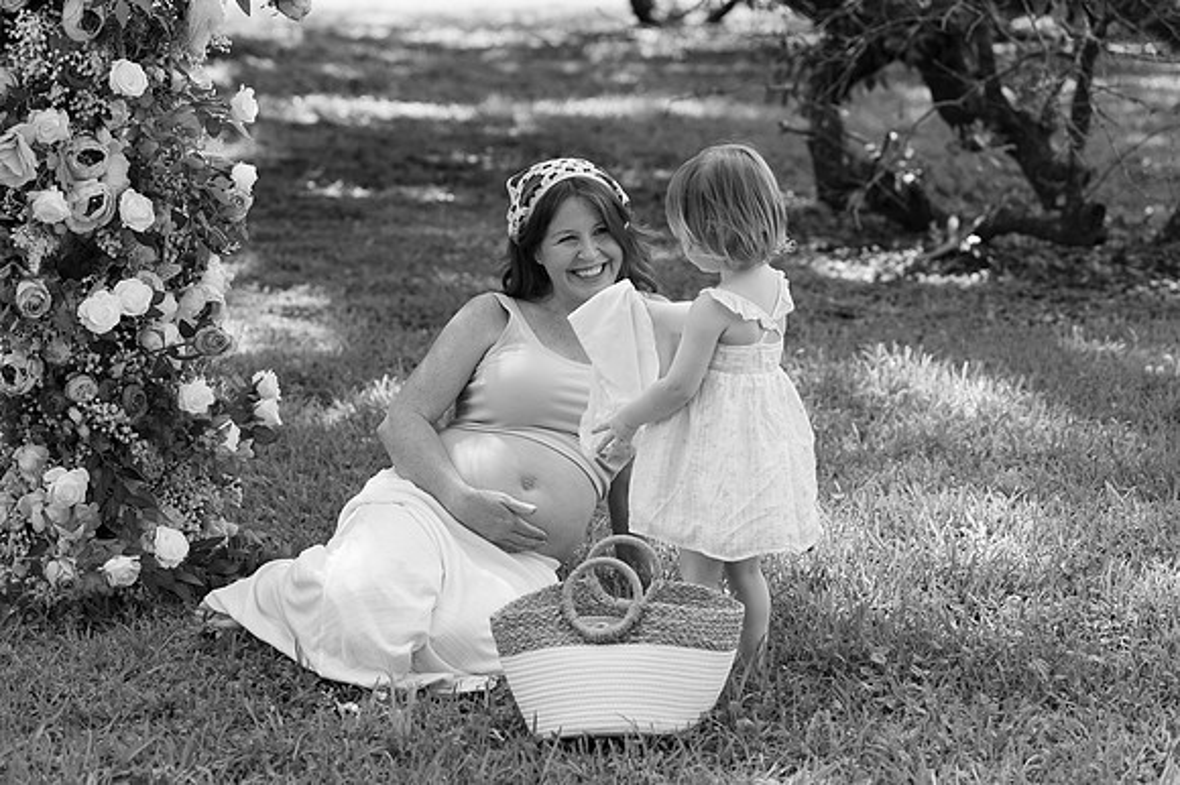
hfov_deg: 20.4
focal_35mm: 100
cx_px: 570
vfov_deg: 13.6
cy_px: 326
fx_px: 3285
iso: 100
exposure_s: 1/250
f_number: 3.2
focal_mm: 75
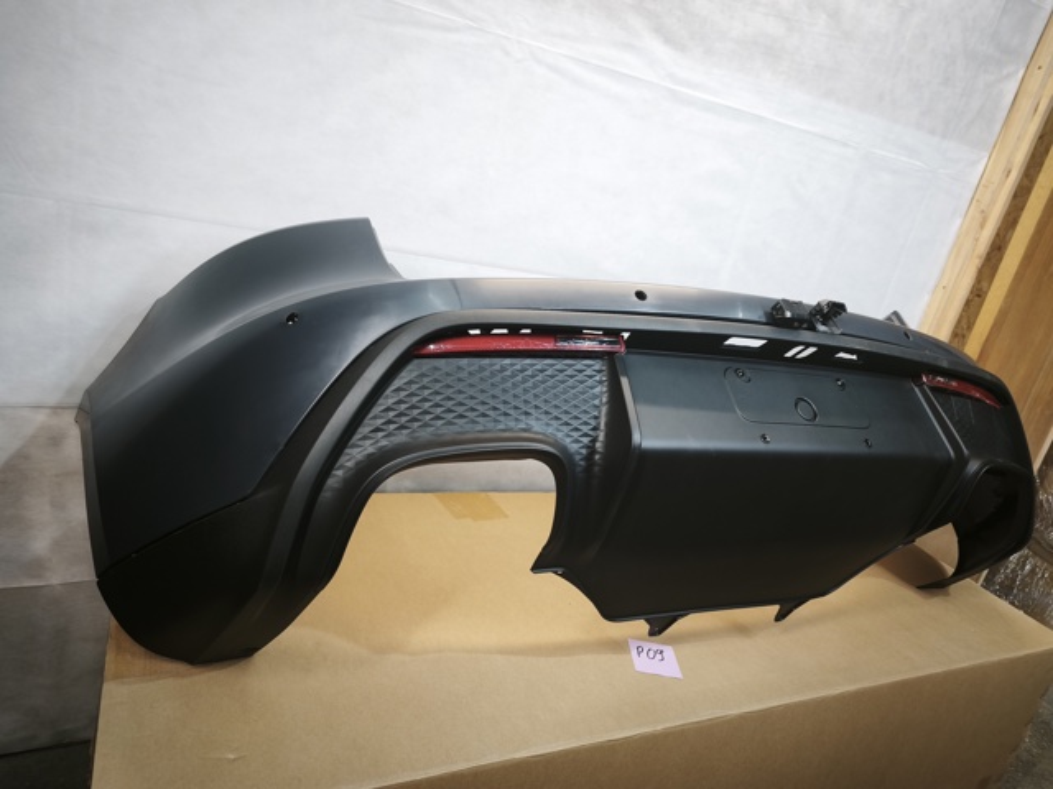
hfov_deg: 73.9
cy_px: 394
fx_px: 700
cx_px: 526
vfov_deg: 58.9
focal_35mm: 23
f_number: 1.62
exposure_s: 1/99.9
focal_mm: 6.45
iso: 200
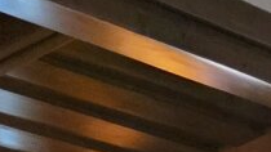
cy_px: 817
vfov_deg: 4.9
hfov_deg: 9.9
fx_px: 1372
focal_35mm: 191
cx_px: 661
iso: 1600
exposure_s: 1/100
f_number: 1.7
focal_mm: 6.3
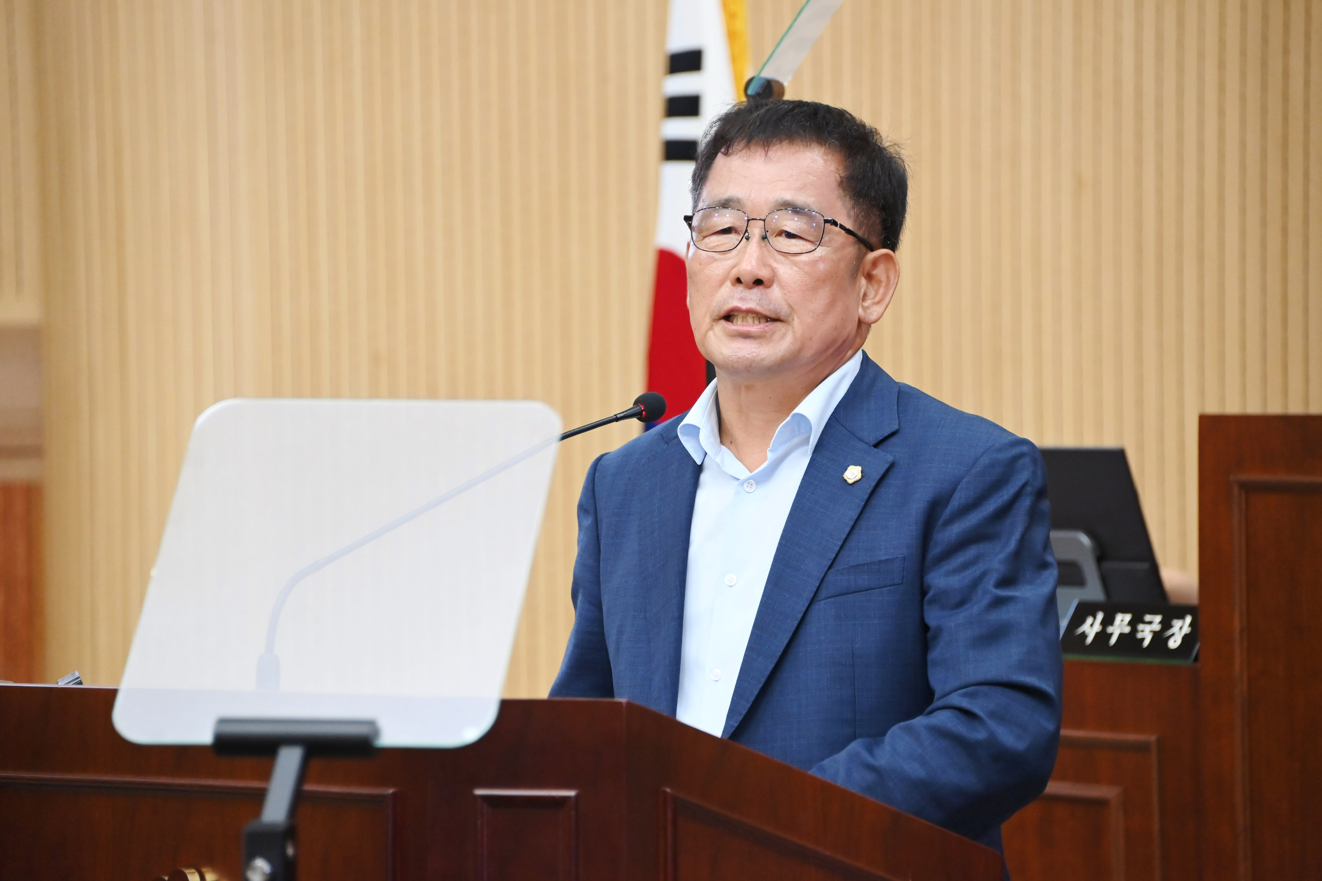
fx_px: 7711
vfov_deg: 6.5
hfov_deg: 9.8
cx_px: 661
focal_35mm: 210
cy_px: 440
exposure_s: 1/200
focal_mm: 210
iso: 5000
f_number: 5.6
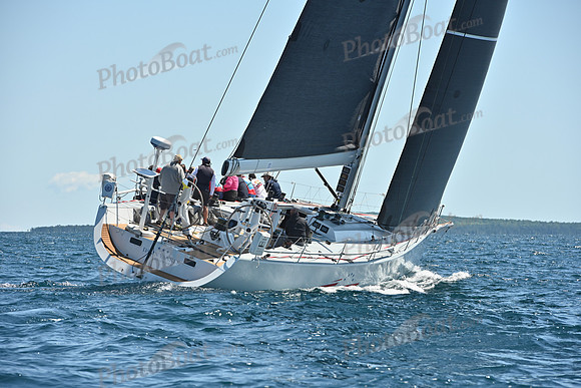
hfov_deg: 10.3
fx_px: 3228
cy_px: 194
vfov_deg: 6.9
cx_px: 290
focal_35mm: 200
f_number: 9
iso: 320
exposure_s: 1/1000
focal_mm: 200
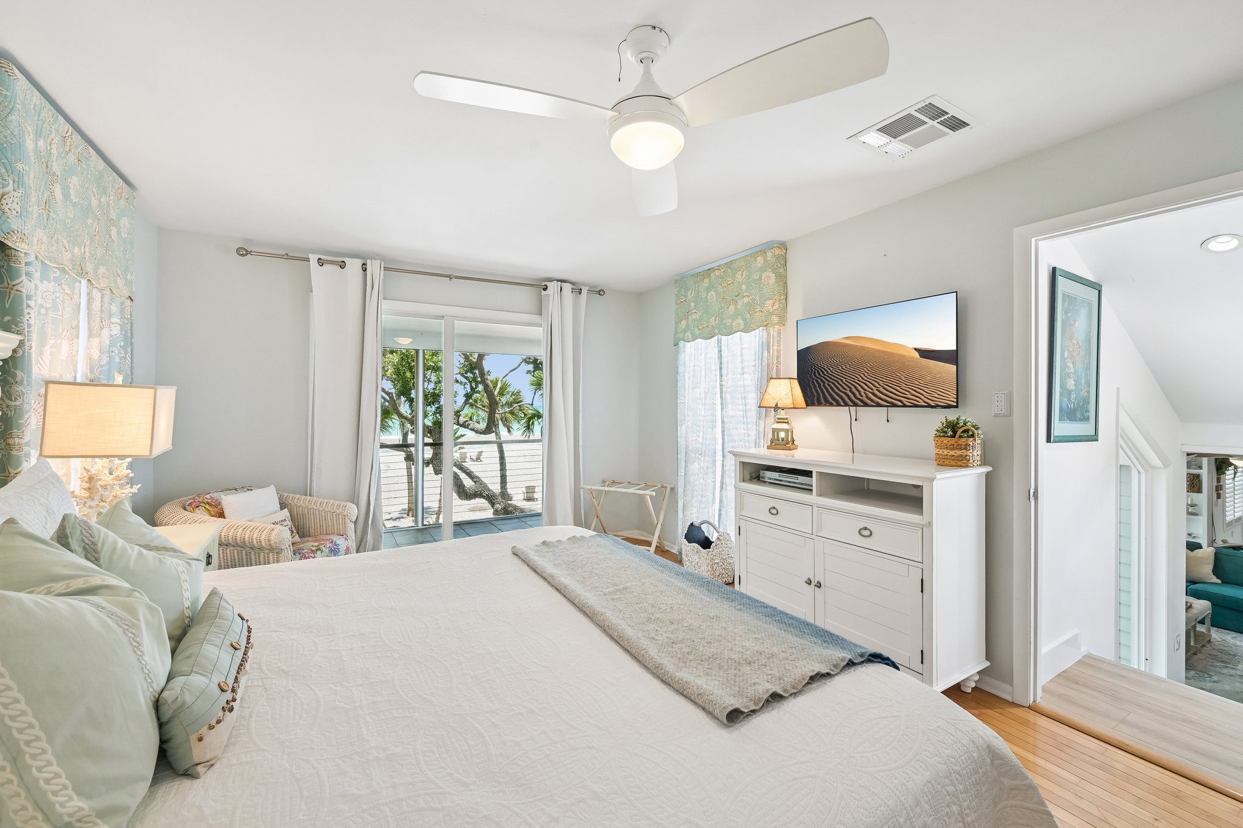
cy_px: 414
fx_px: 483
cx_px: 622
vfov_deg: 81.2
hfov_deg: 104.3
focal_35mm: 14
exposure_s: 1/80
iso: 400
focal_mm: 14
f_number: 8
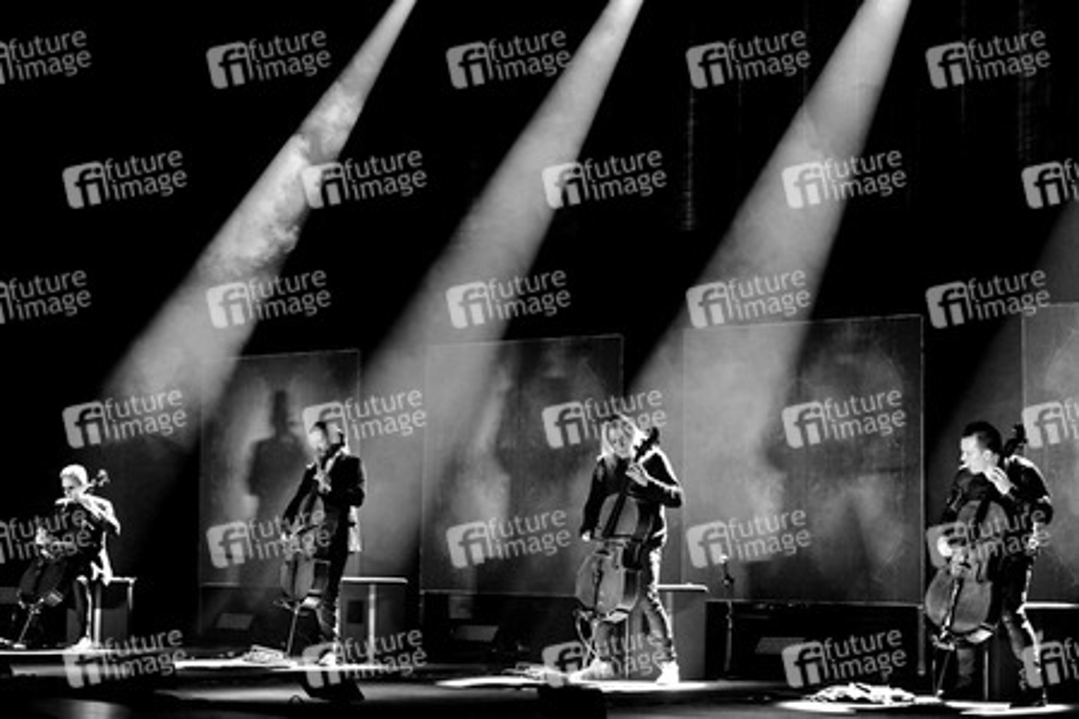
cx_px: 540
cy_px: 360
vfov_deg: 19.5
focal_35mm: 70
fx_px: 2098
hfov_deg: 28.8
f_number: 2.8
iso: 6400
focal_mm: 70
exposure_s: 1/320
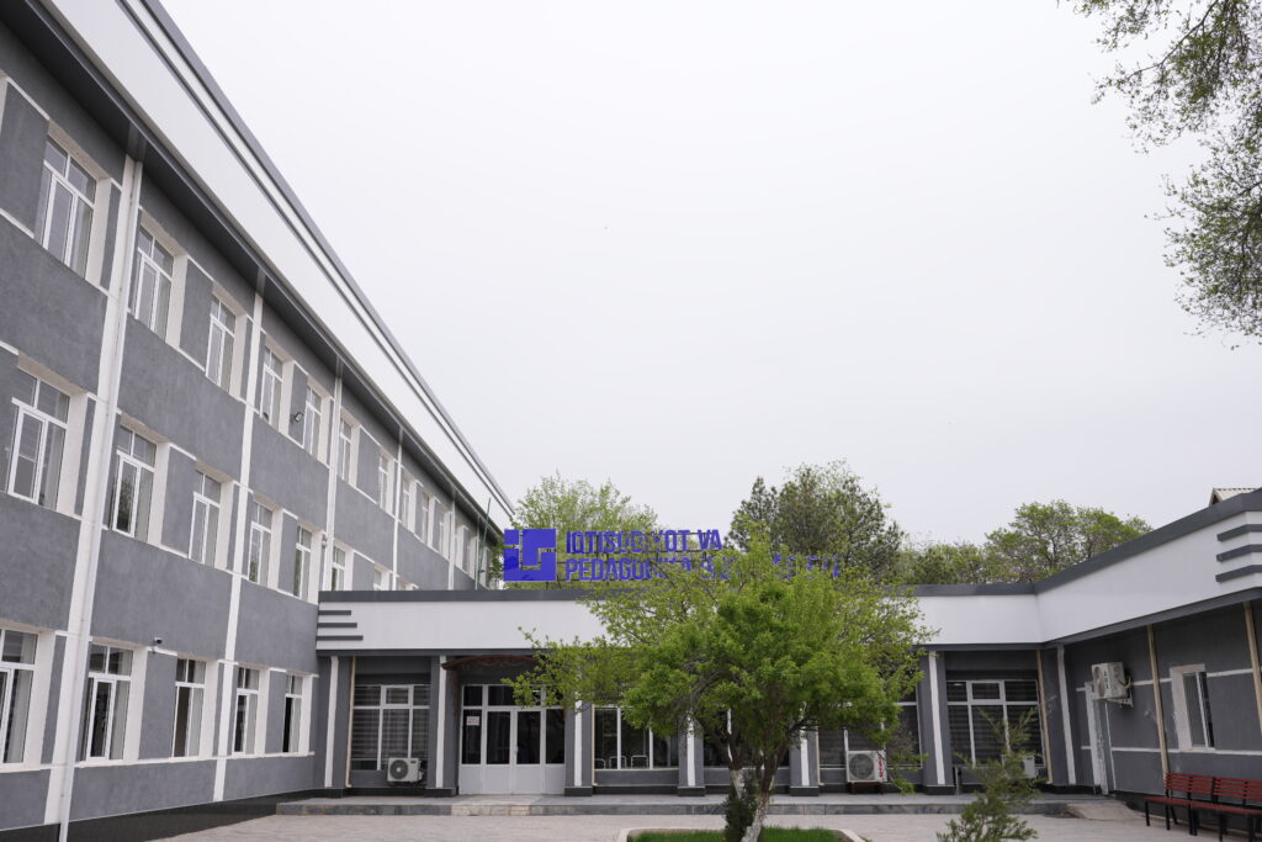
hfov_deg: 57.2
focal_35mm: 33
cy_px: 421
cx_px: 631
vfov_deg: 40.0
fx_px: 1157
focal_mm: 33
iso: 100
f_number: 5.6
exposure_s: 1/60
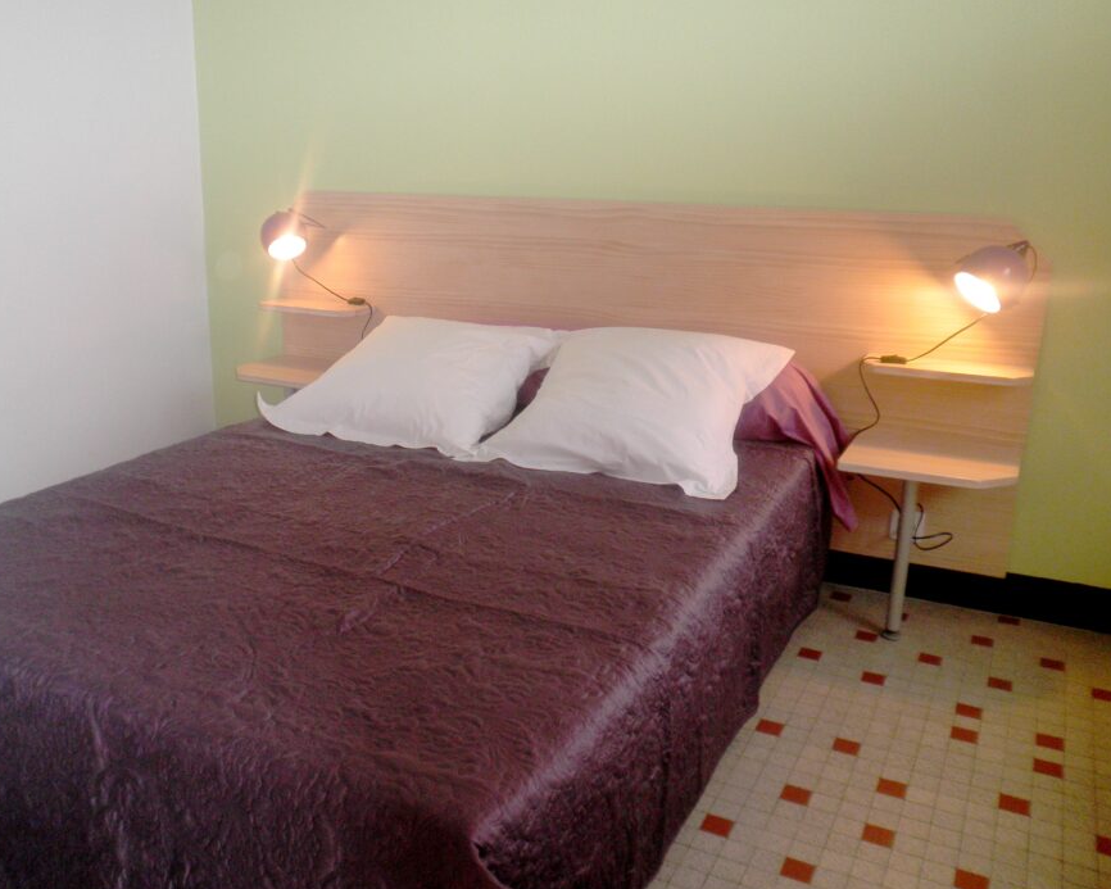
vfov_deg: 48.5
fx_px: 987
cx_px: 479
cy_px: 430
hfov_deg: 58.5
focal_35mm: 30
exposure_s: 1/30
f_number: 2.6
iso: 160
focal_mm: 4.7
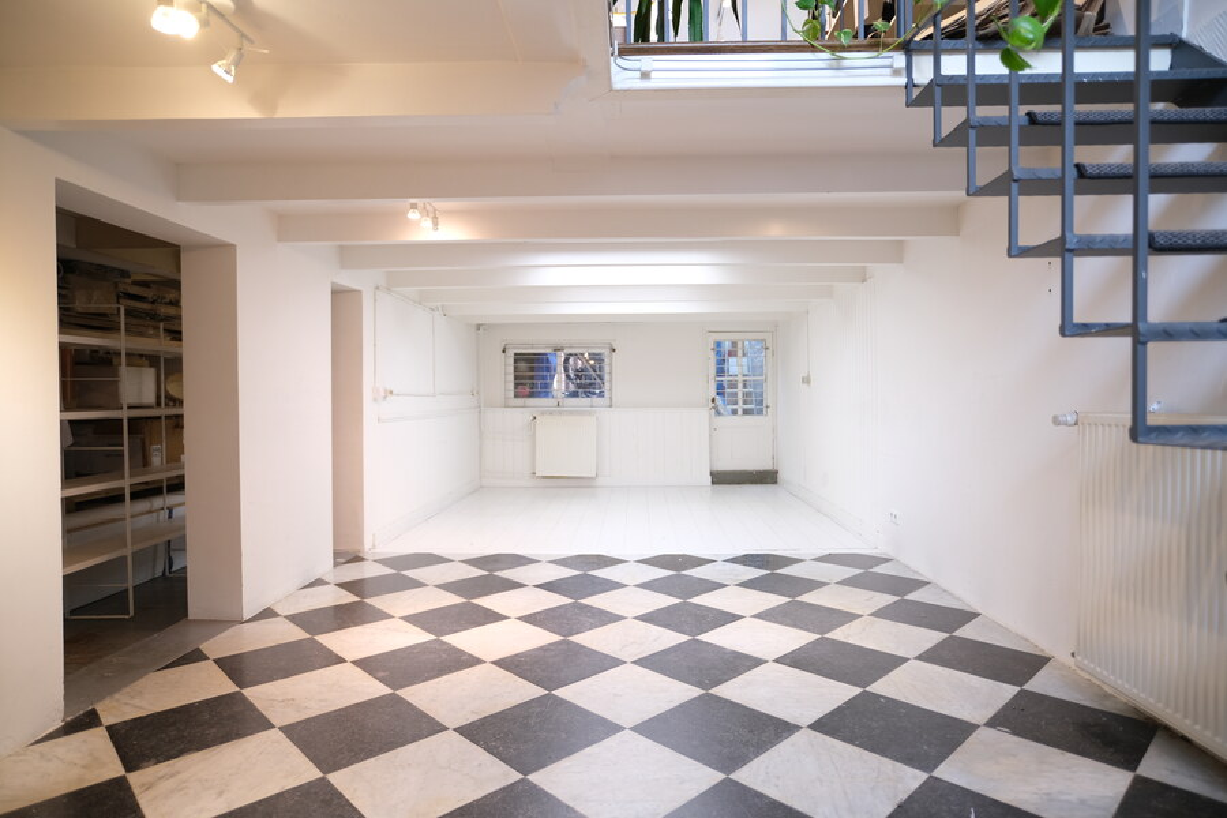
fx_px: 682
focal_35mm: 20
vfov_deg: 61.9
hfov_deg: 84.0
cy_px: 409
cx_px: 614
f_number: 1.4
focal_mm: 13
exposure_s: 1/100
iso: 250
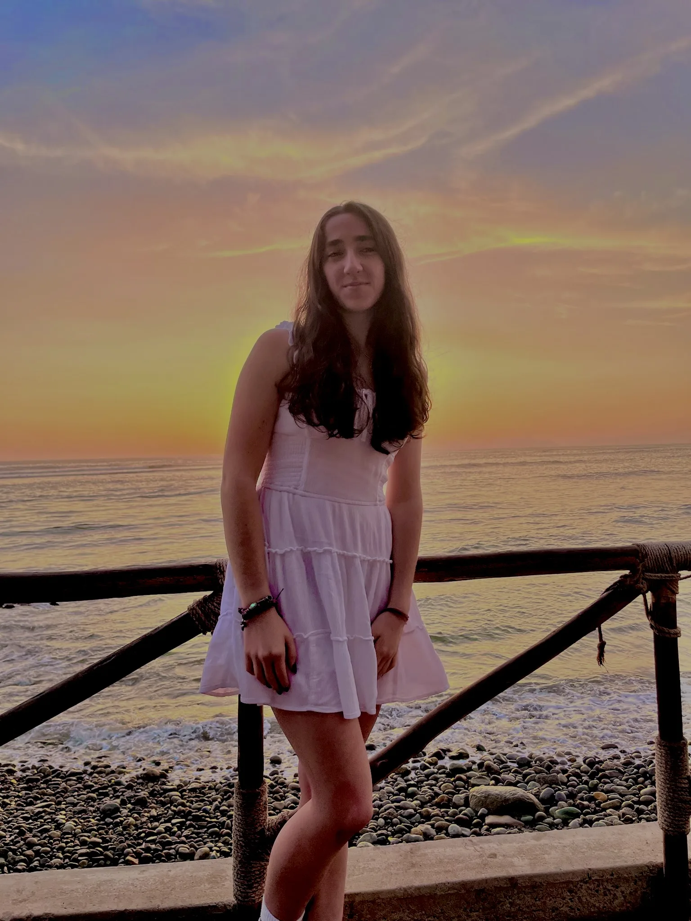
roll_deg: +2.9
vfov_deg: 67.3
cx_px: 346
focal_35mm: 26
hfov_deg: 53.1
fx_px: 692
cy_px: 460
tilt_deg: -1.3
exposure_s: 1/705
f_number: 1.6
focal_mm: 5.1
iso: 50
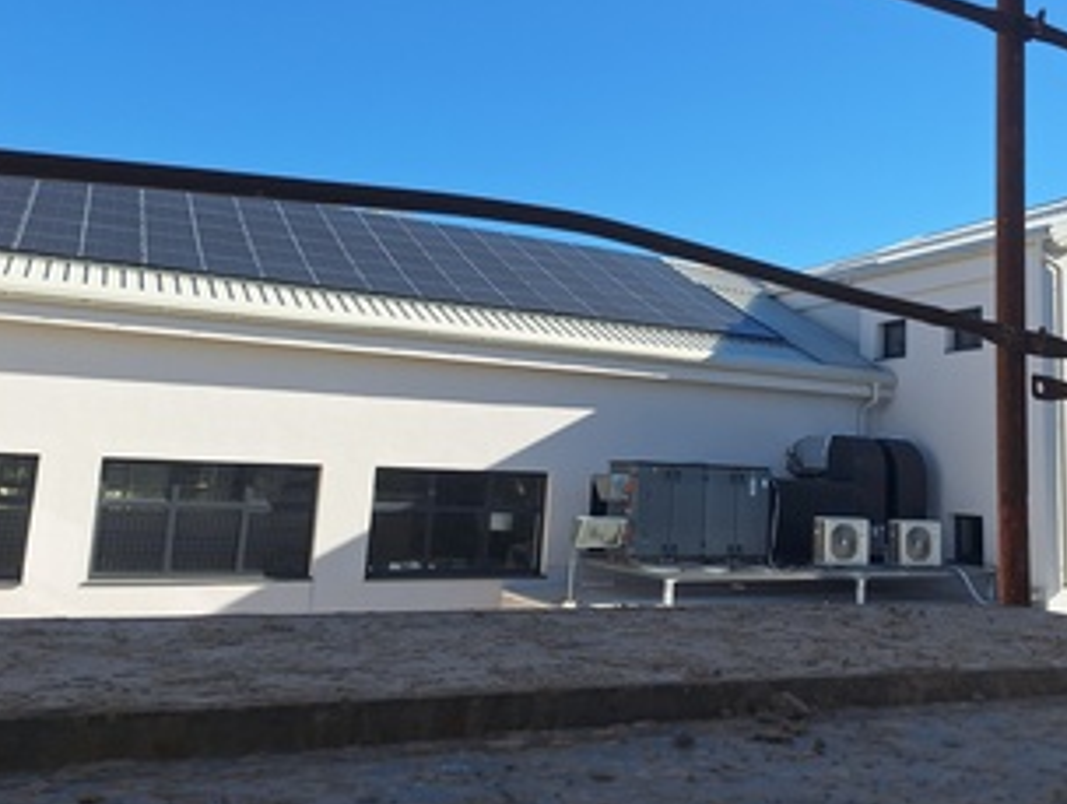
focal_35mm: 34
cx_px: 713
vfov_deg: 41.6
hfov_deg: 52.8
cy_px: 298
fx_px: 1050
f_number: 1.8
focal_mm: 5.54
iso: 40
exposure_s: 1/1739
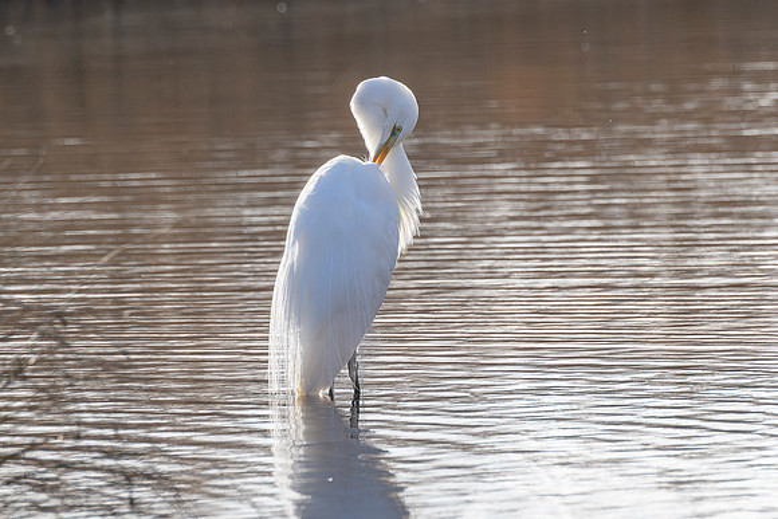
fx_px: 17923
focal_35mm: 829
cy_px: 119
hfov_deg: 2.5
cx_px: 479
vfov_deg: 1.7
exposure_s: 1/1600
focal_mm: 400
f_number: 8
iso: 640
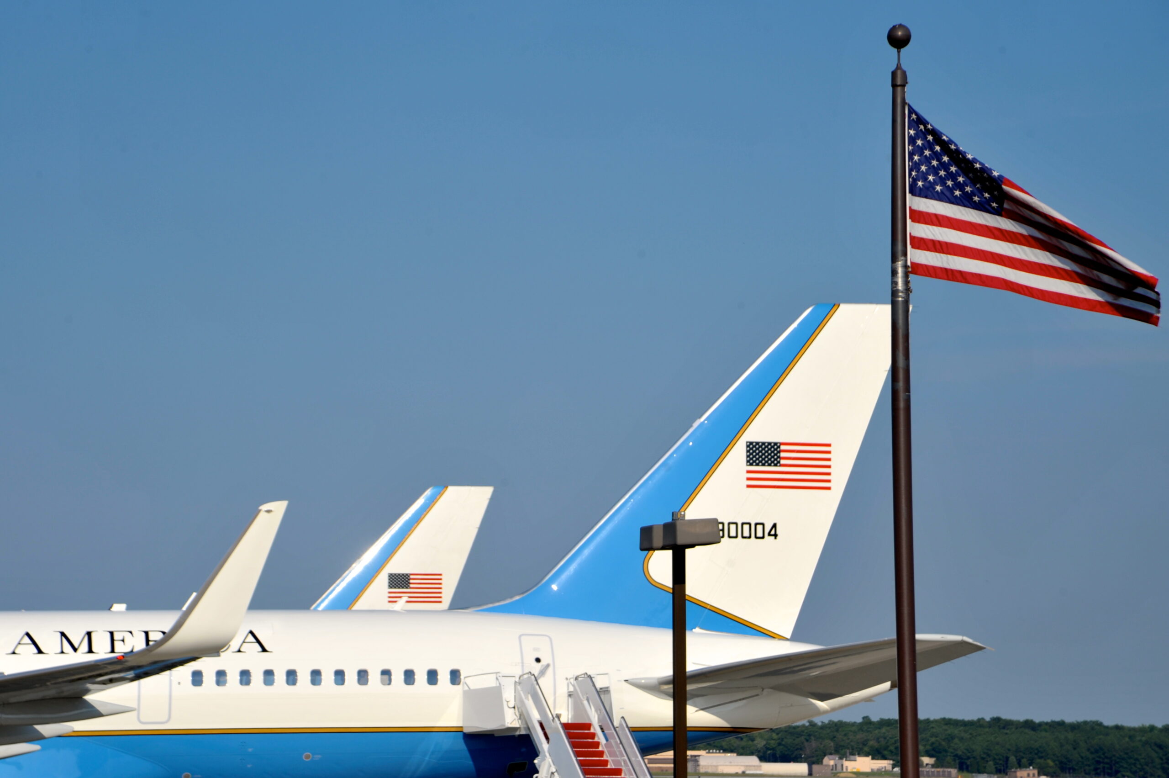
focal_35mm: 120
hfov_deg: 17.1
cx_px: 584
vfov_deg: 11.4
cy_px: 389
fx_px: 3894
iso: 200
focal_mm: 120
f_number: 11
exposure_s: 1/500
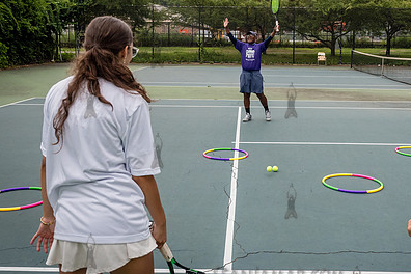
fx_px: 468
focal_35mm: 41
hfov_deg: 47.2
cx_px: 242
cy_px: 89
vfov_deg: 32.3
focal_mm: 24
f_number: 5
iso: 1000
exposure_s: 1/2500
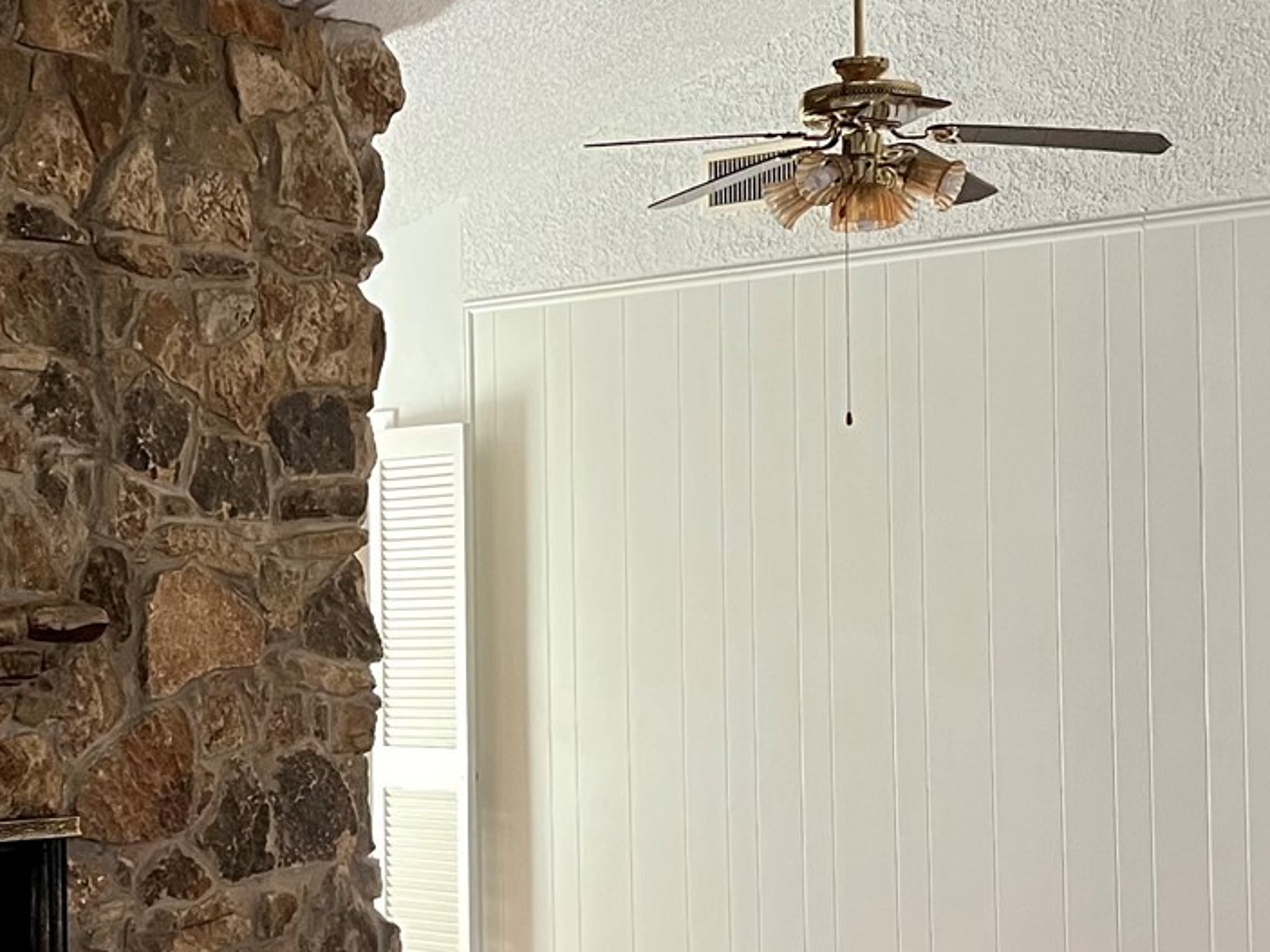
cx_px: 459
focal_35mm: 71
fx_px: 2604
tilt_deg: +0.7
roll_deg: +0.8
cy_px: 609
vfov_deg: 20.7
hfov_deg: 27.3
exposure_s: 1/60
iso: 400
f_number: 1.5
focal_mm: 5.7
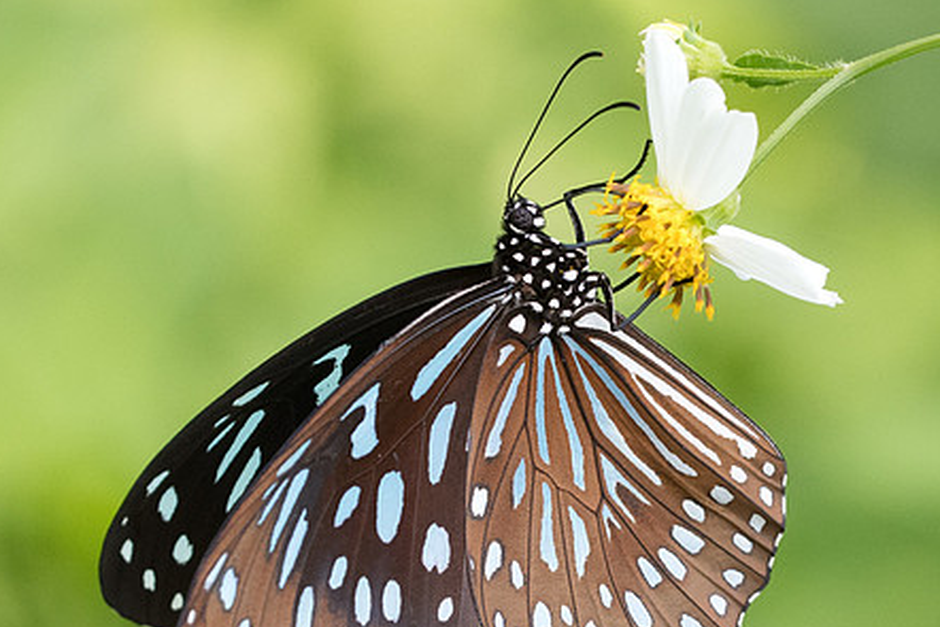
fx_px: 16768
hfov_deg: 3.2
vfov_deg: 2.1
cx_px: 550
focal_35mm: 642
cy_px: 558
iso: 800
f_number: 5.6
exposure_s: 1/800
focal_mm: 150
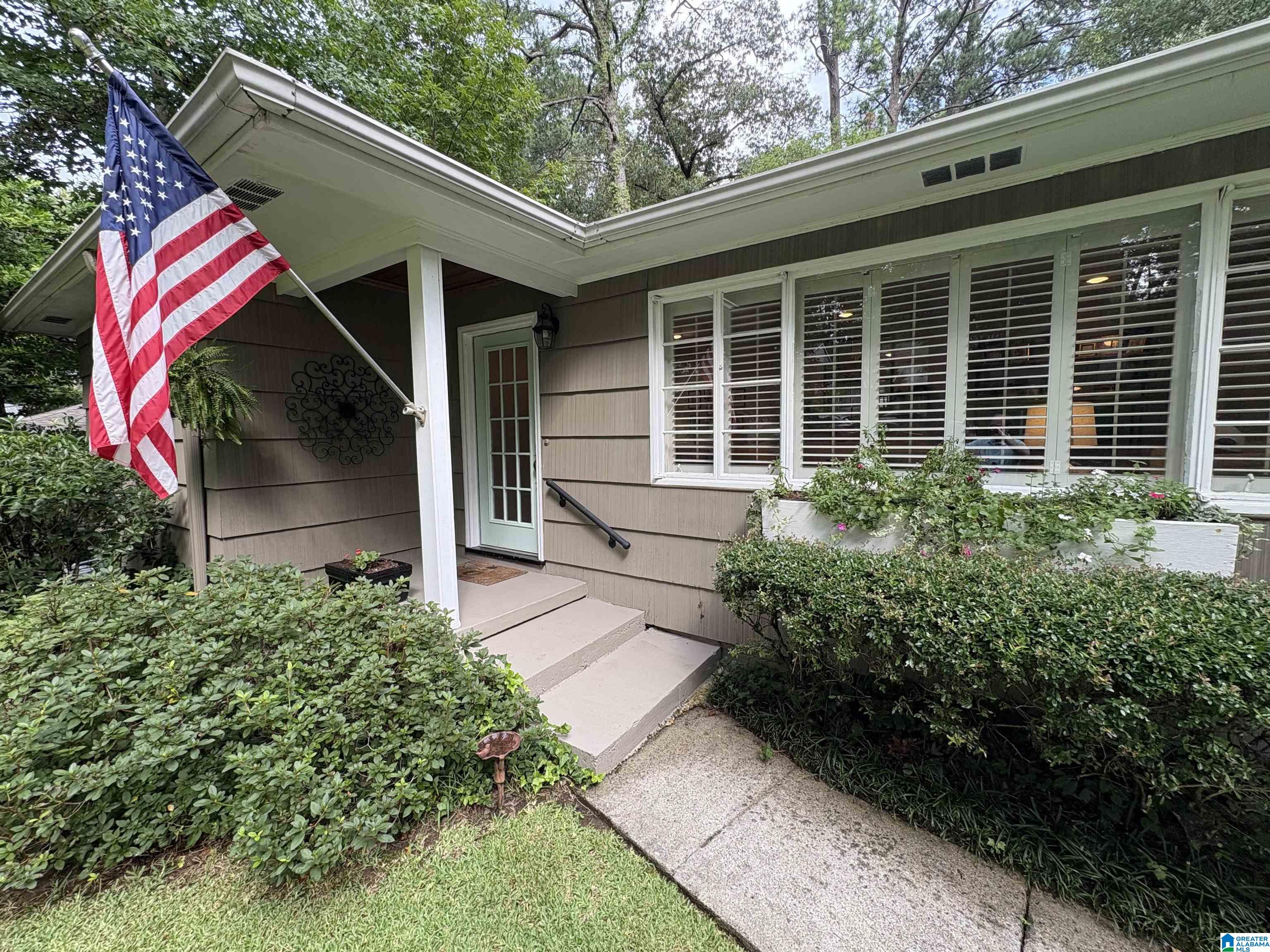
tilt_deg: -5.0
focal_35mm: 14
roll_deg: +0.7
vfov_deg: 85.7
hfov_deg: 102.1
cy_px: 476
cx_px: 635
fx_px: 514
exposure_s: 1/107
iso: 40
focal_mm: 2.22
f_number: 2.2
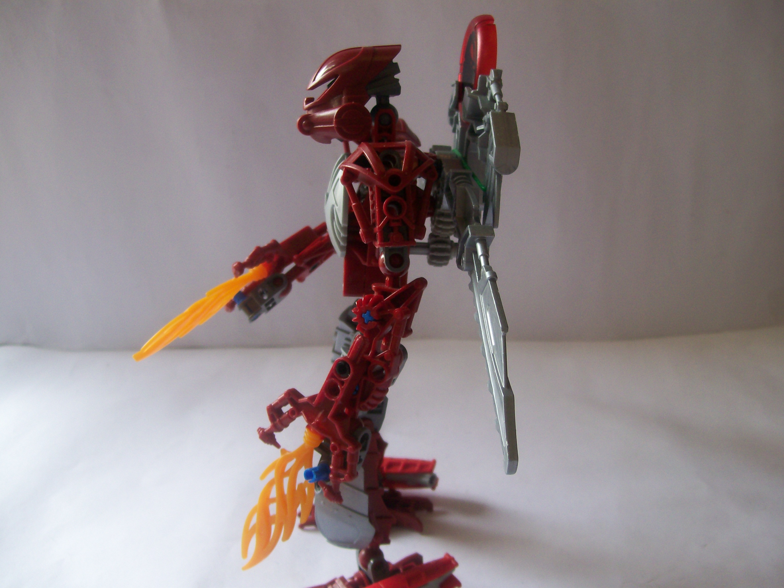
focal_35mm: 36
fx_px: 815
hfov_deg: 51.4
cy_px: 294
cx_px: 392
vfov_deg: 39.7
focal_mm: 6
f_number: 2.7
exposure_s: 1/57
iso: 80
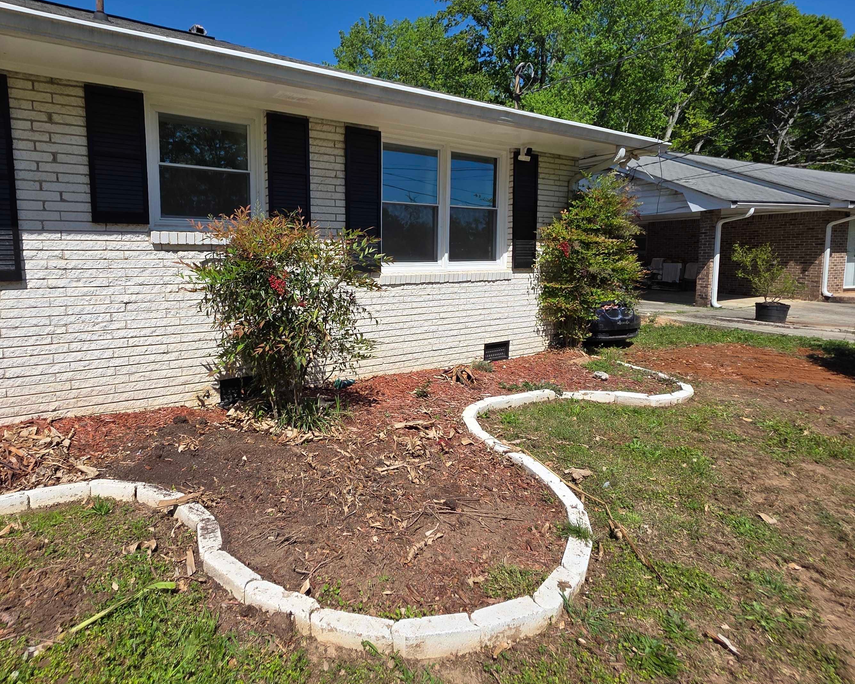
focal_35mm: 19
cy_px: 317
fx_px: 481
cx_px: 353
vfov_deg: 70.8
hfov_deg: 82.5
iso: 40
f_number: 1.9
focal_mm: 2.2
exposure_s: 1/3333
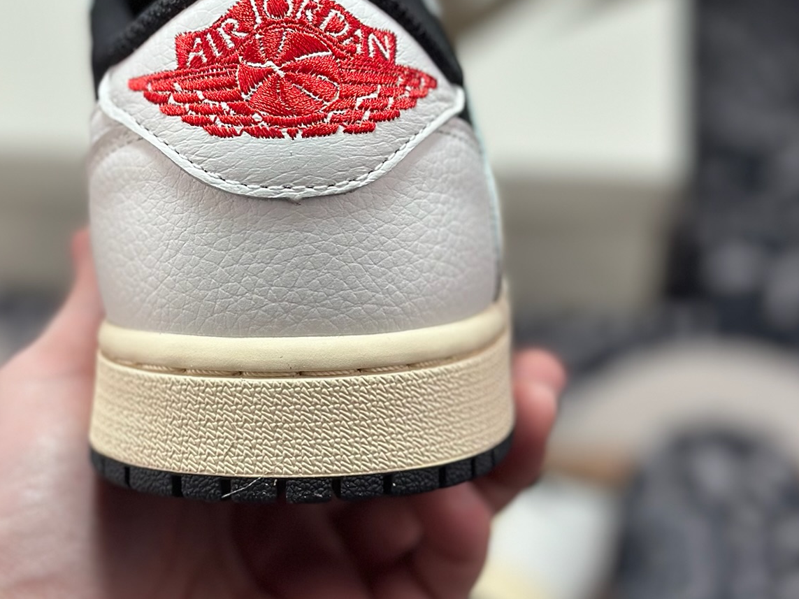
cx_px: 294
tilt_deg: -54.7
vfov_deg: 17.2
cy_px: 247
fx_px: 1985
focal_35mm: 86
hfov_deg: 22.7
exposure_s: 1/953
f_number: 1.78
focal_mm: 6.86
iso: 80
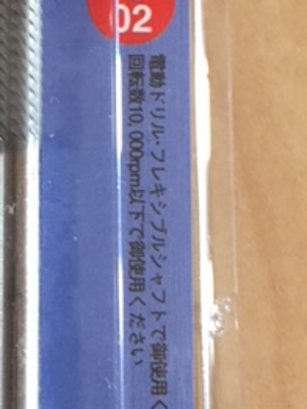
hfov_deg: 20.4
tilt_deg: -84.6
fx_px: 839
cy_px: 71
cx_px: 36
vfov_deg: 26.8
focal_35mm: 71
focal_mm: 4.15
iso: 200
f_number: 2.2
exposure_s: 1/30
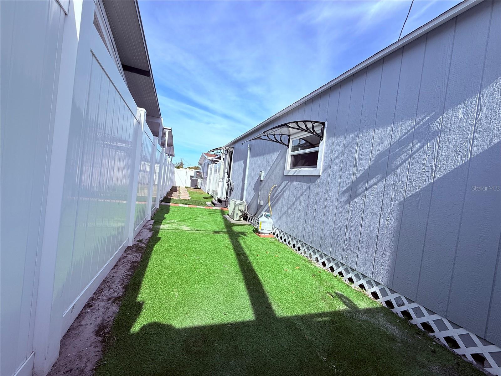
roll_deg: -6.6
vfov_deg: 85.7
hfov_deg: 102.1
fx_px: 203
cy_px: 188
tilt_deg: -1.1
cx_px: 250
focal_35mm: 14
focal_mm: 2.22
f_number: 2.2
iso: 50
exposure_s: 1/2165
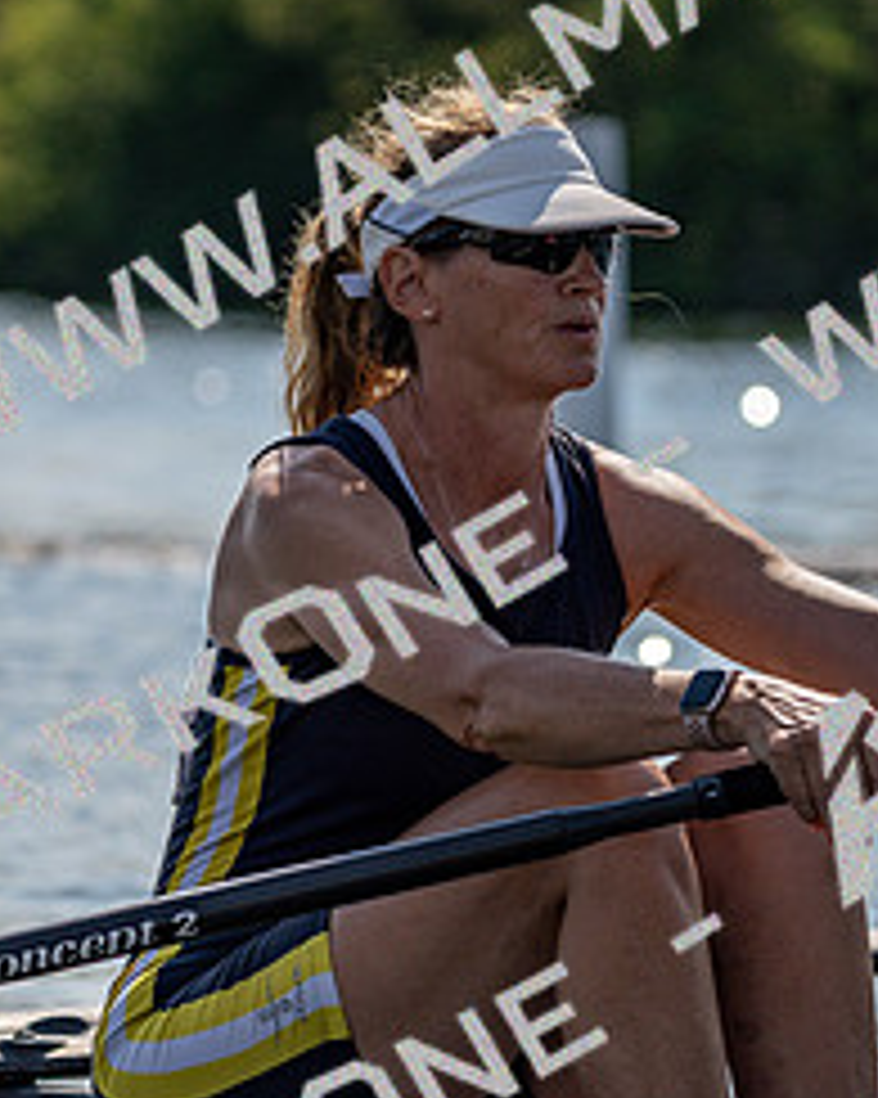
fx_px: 14496
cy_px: 479
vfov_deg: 4.3
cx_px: 432
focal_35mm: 446
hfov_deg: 3.5
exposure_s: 1/1600
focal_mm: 200
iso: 100
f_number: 5.6
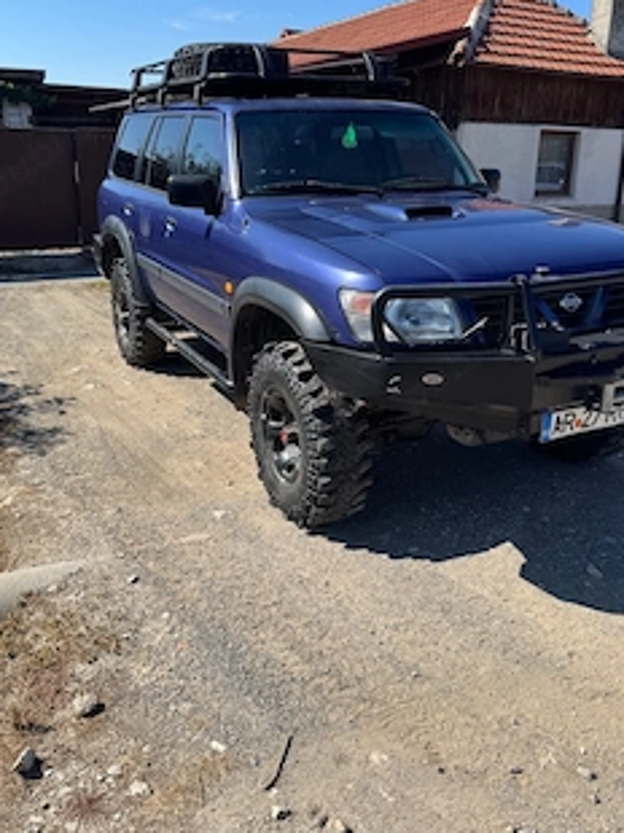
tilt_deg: -16.5
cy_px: 376
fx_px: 746
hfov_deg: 45.4
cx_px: 334
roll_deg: -2.4
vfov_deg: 58.3
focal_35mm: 31
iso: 80
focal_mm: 6.76
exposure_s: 1/4049
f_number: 1.78
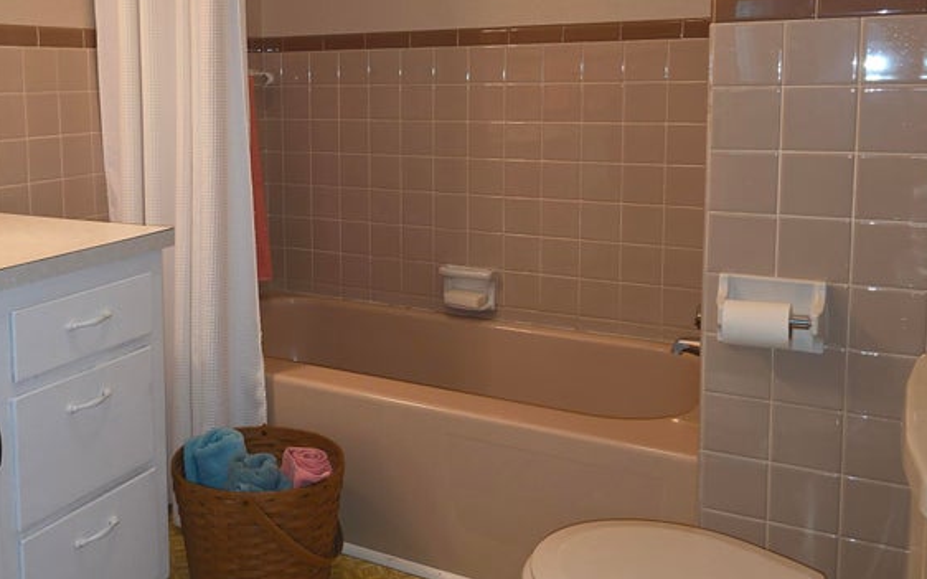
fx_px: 935
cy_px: 185
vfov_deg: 34.1
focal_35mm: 37
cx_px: 298
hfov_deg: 51.6
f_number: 1.7
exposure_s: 1/30
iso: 100
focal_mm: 6.3
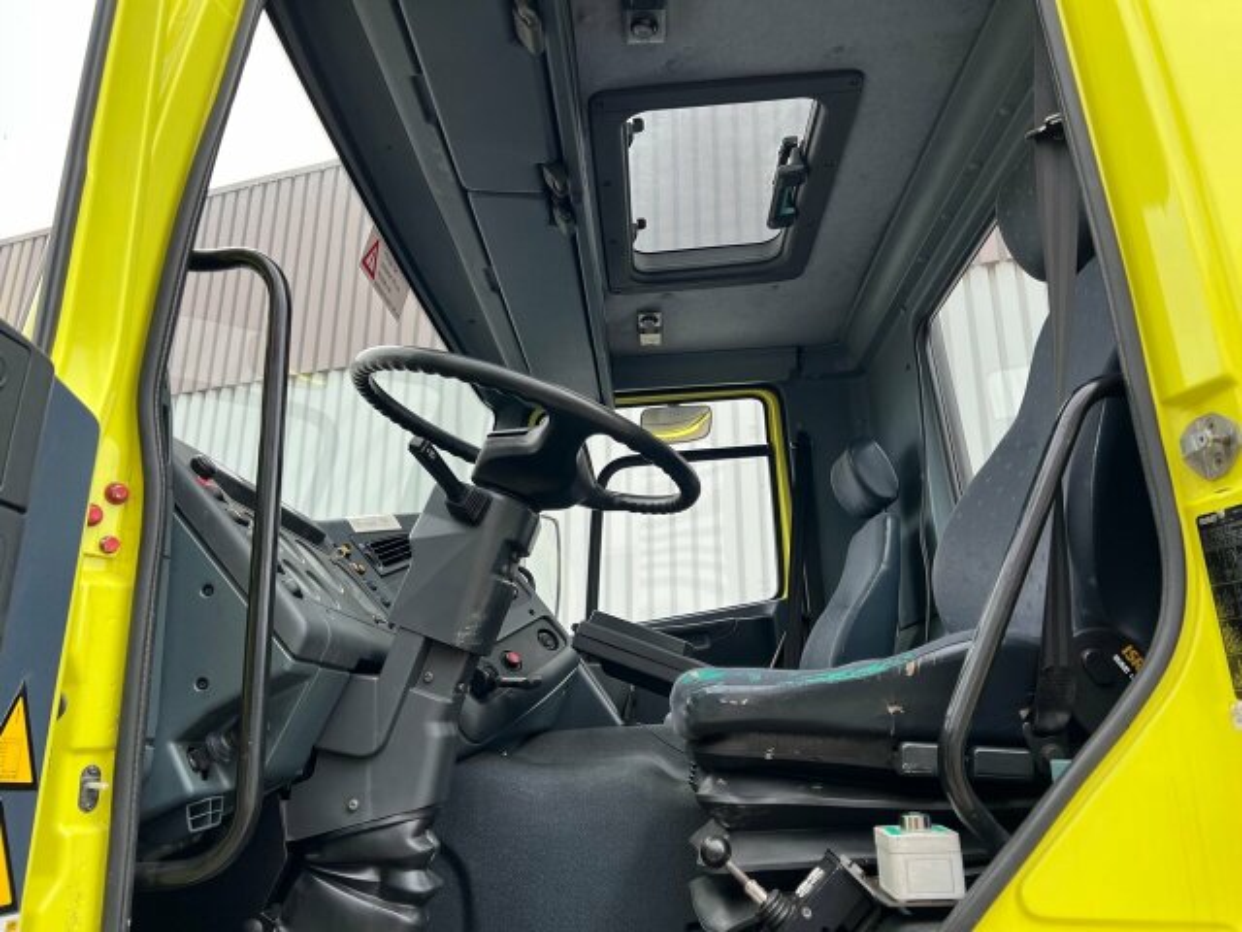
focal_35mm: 26
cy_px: 466
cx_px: 621
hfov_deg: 67.3
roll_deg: -0.4
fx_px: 933
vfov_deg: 53.1
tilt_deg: +17.5
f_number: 1.5
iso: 64
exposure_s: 1/121
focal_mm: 5.7
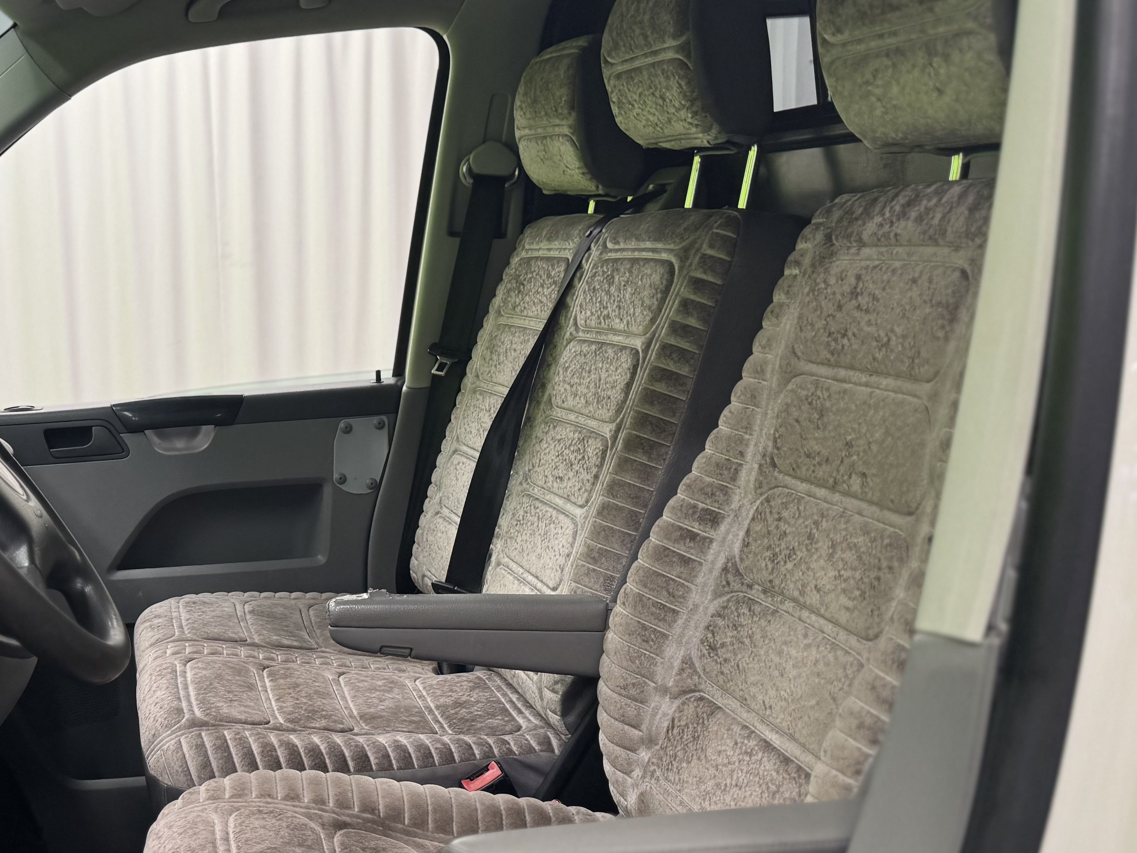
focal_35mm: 45
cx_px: 198
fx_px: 1478
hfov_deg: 40.1
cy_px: 534
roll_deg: +1.5
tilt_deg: -11.9
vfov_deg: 32.0
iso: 80
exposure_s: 1/100
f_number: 1.78
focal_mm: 6.76
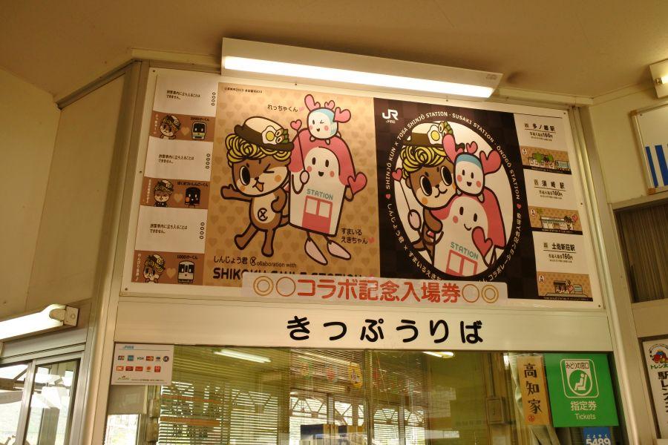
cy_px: 222
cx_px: 334
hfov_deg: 58.7
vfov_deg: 41.1
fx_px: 594
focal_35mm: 32
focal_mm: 12.1
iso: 500
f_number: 5
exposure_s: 1/125
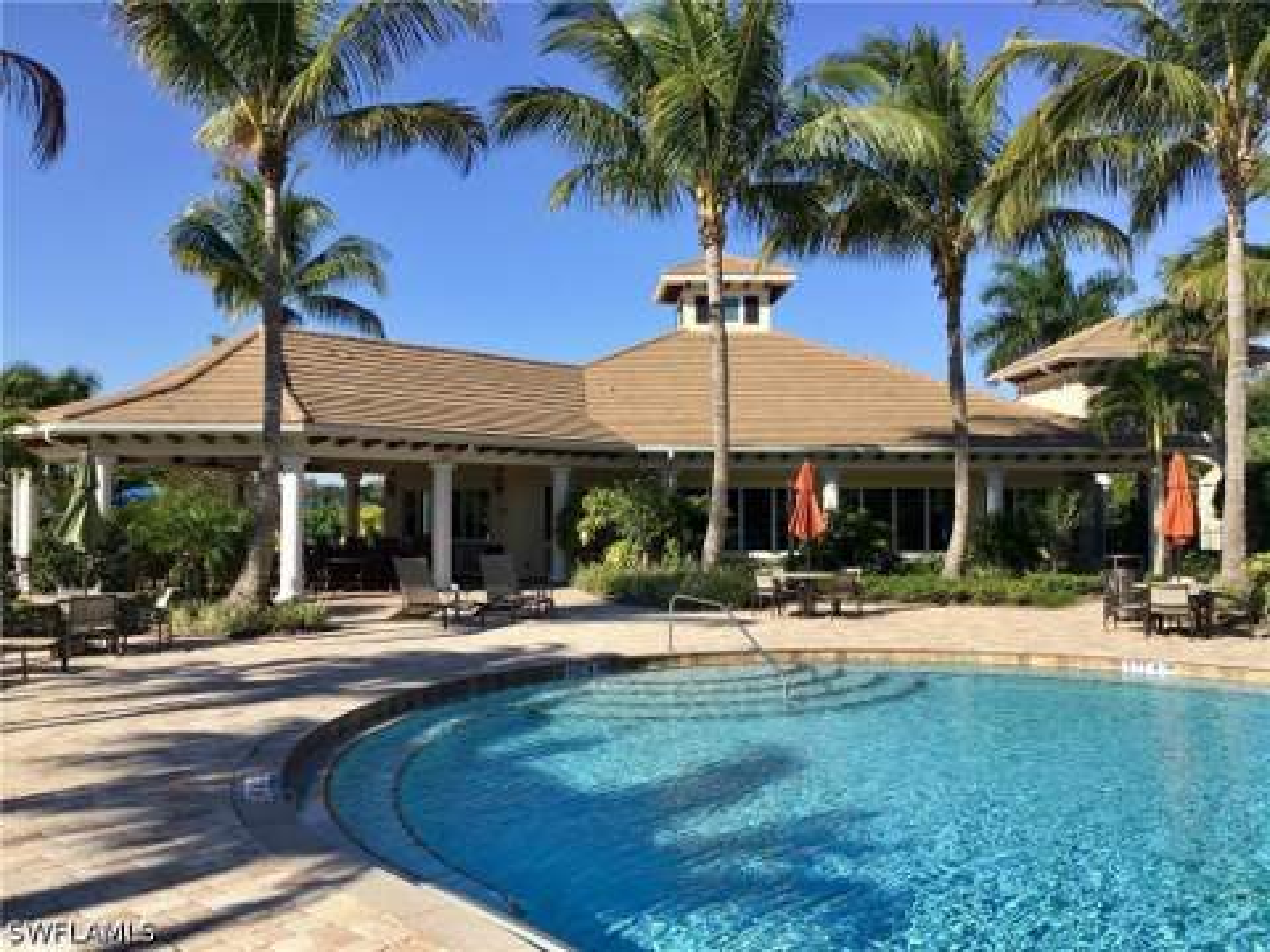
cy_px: 476
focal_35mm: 31
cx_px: 635
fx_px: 1137
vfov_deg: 45.4
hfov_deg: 58.4
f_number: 2.4
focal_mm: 3.3
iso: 25
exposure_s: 1/1253
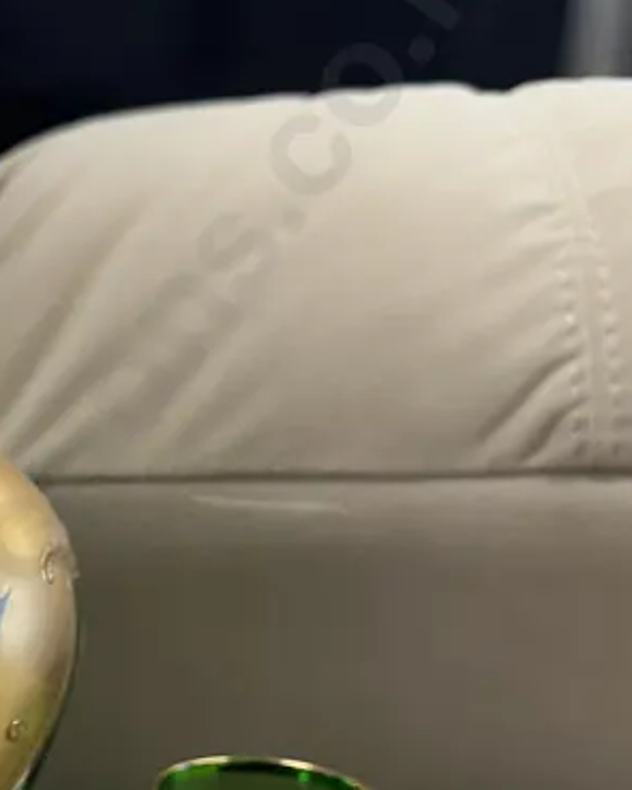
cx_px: -150
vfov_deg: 27.7
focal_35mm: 65
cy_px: 764
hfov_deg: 21.6
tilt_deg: -19.4
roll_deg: -0.1
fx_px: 1520
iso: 125
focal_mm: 6.86
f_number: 1.78
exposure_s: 1/100
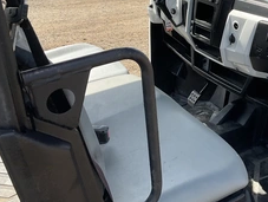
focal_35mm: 51
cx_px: 200
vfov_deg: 28.4
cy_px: 64
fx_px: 395
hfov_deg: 36.6
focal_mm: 3
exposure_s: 1/674
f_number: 1.8
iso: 25
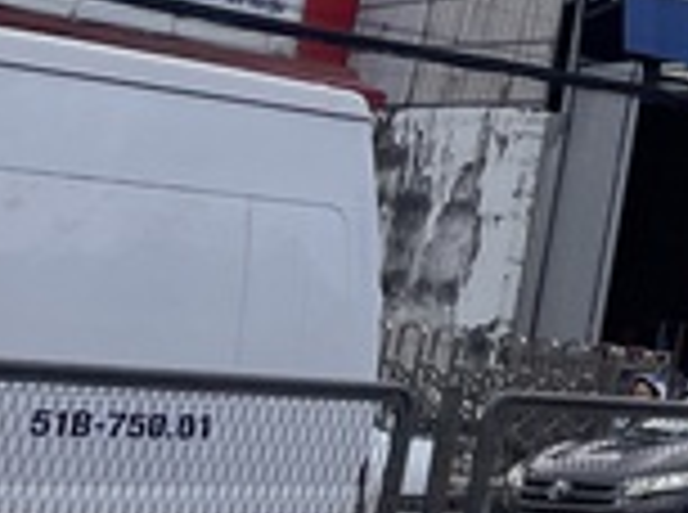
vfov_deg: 12.2
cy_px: -68
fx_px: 2360
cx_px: 1461
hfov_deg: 13.6
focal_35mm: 119
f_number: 1.6
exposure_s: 1/1923
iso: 50
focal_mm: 5.1
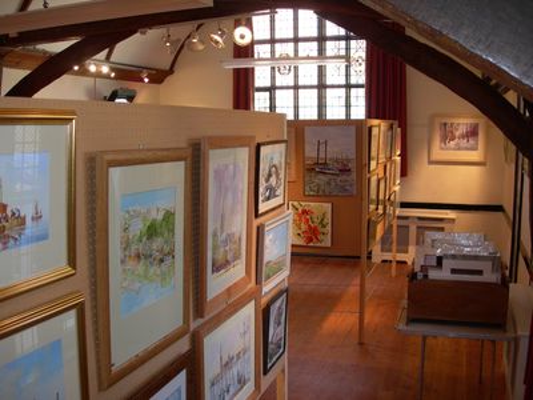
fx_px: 585
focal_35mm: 38
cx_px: 266
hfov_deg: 49.0
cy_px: 200
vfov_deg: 37.7
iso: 50
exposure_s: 1/27.2
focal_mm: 7.8
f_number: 2.8
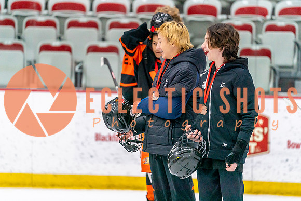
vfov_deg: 6.2
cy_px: 89
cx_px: 150
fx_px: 1864
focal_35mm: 223
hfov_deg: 9.2
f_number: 2.8
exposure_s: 1/1250
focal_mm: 200
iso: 3200
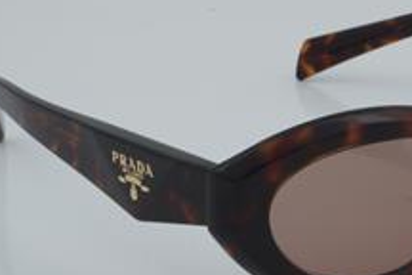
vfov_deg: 9.9
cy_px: 153
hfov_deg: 14.6
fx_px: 1591
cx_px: 353
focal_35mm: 139
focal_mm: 50
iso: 100
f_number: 32
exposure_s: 1/4
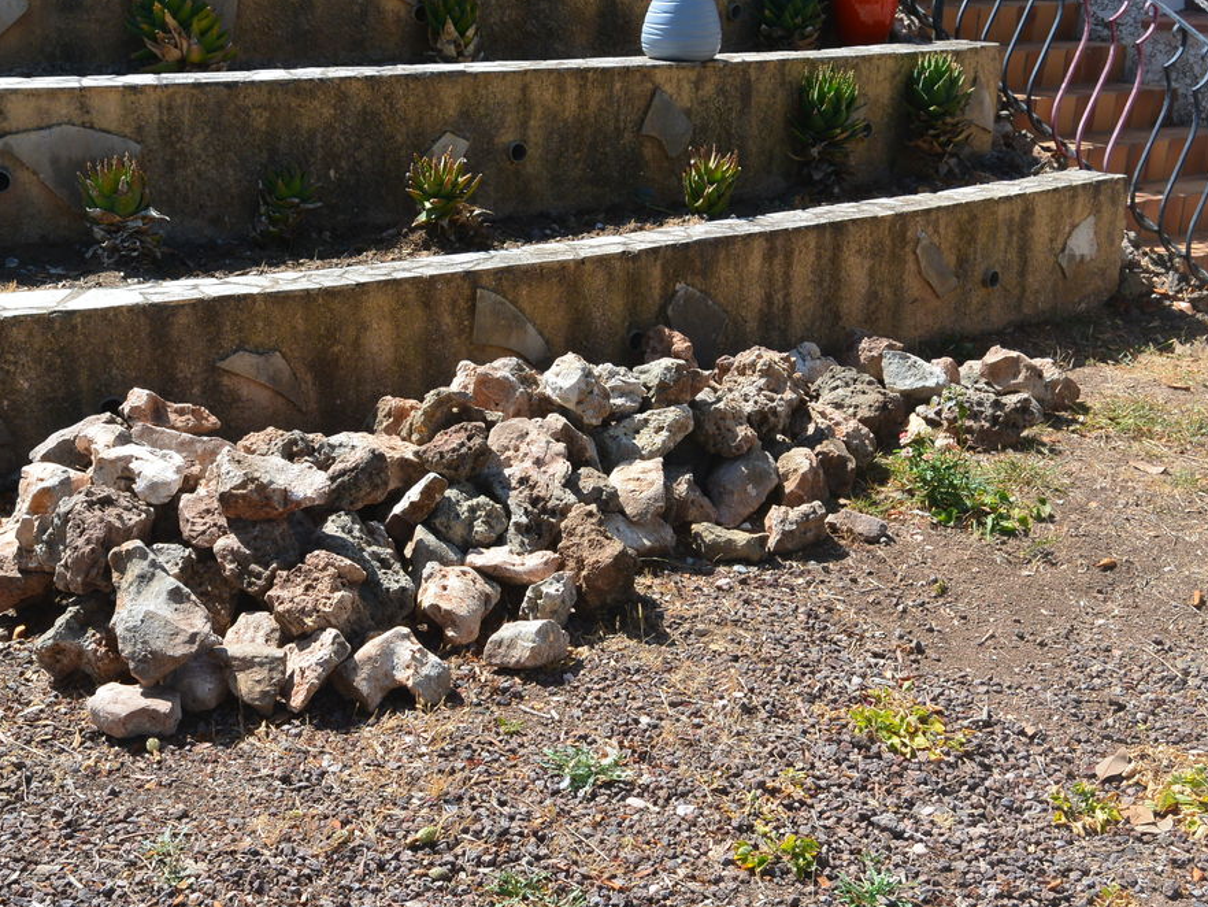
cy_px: 454
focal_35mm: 48
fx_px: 1676
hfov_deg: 39.6
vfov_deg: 30.3
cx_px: 542
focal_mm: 16.6
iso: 100
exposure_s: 1/320
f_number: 4.2
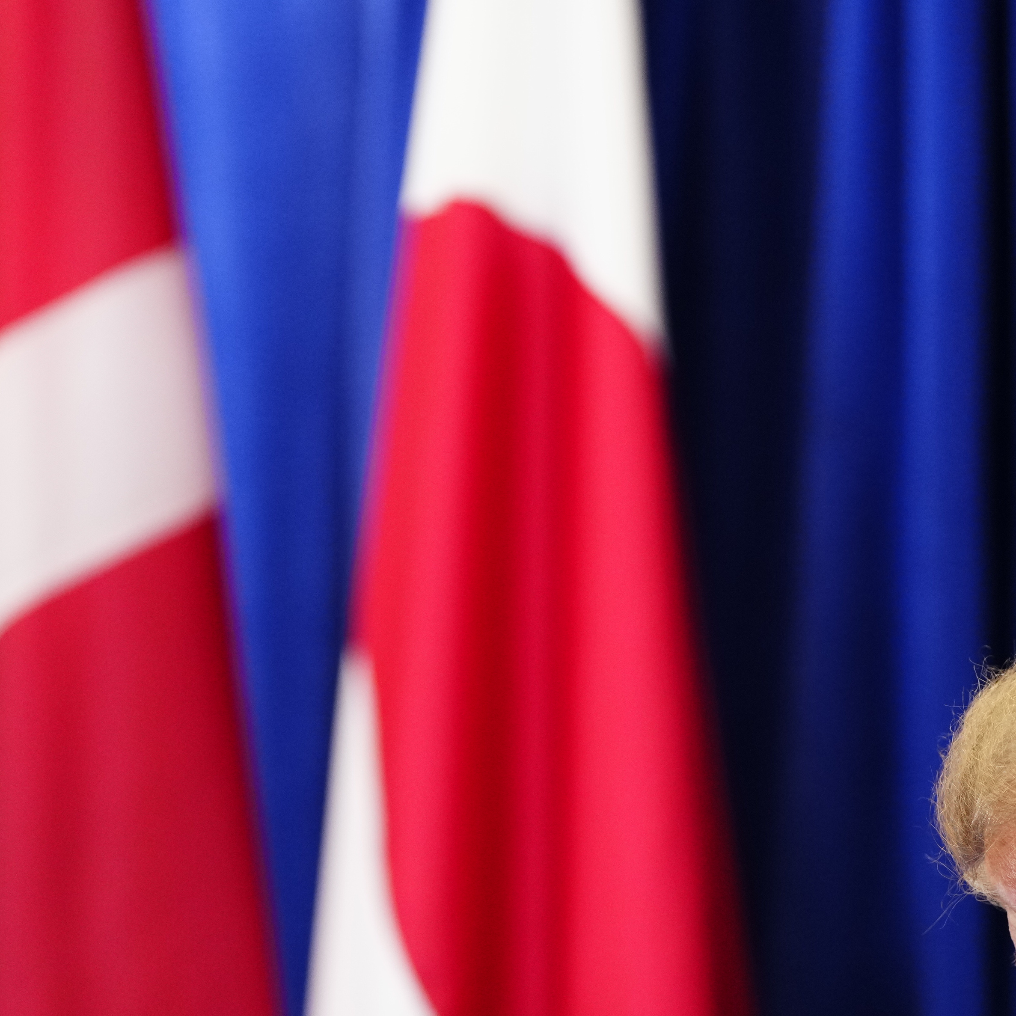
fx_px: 6475
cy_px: 630
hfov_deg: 9.0
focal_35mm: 195
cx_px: 595
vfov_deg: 9.0
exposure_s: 1/250
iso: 2500
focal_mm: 97
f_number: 2.8
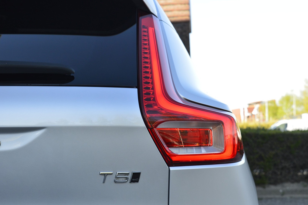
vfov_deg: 18.9
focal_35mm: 72
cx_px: 154
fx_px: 615
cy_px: 102
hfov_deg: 28.1
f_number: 10
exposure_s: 1/200
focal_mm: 48
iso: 400
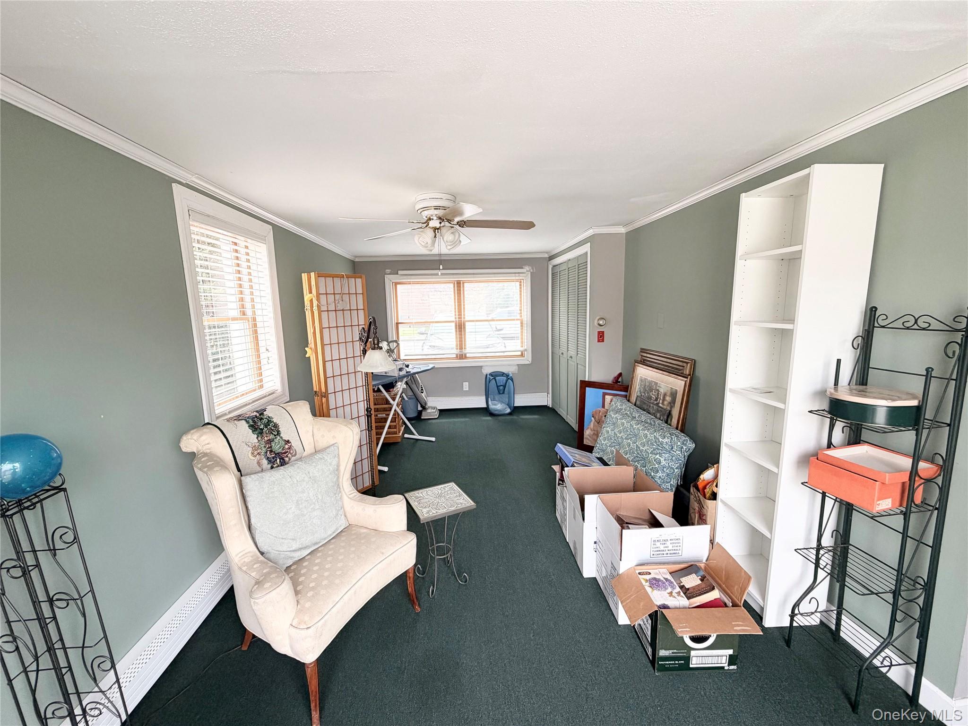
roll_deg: +1.5
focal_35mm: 14
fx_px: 391
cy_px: 363
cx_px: 484
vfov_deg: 85.7
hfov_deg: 102.1
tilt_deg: -7.8
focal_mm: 2.22
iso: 80
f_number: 2.2
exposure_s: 1/121
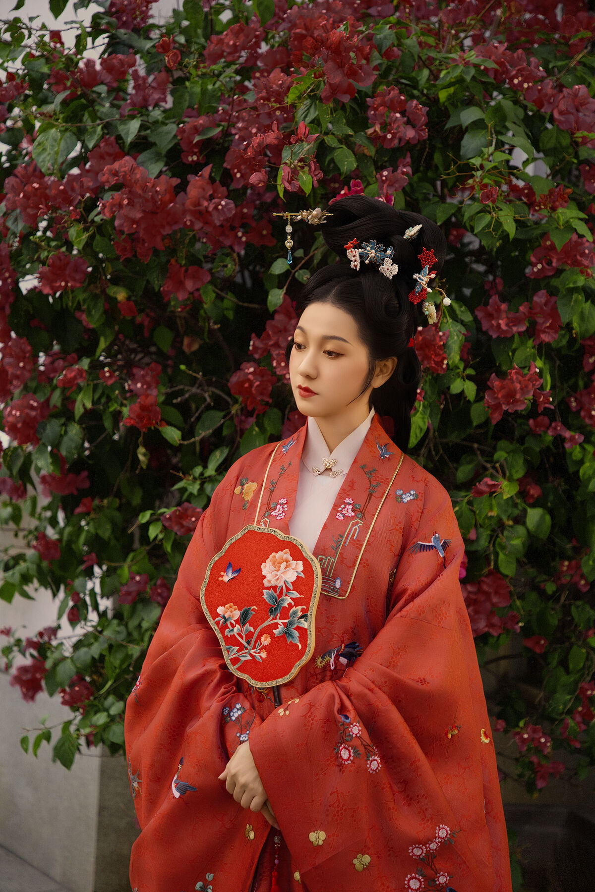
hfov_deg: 19.7
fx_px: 1710
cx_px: 298
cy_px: 446
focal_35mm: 69
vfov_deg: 29.2
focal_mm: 70
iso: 400
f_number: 4
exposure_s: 1/100
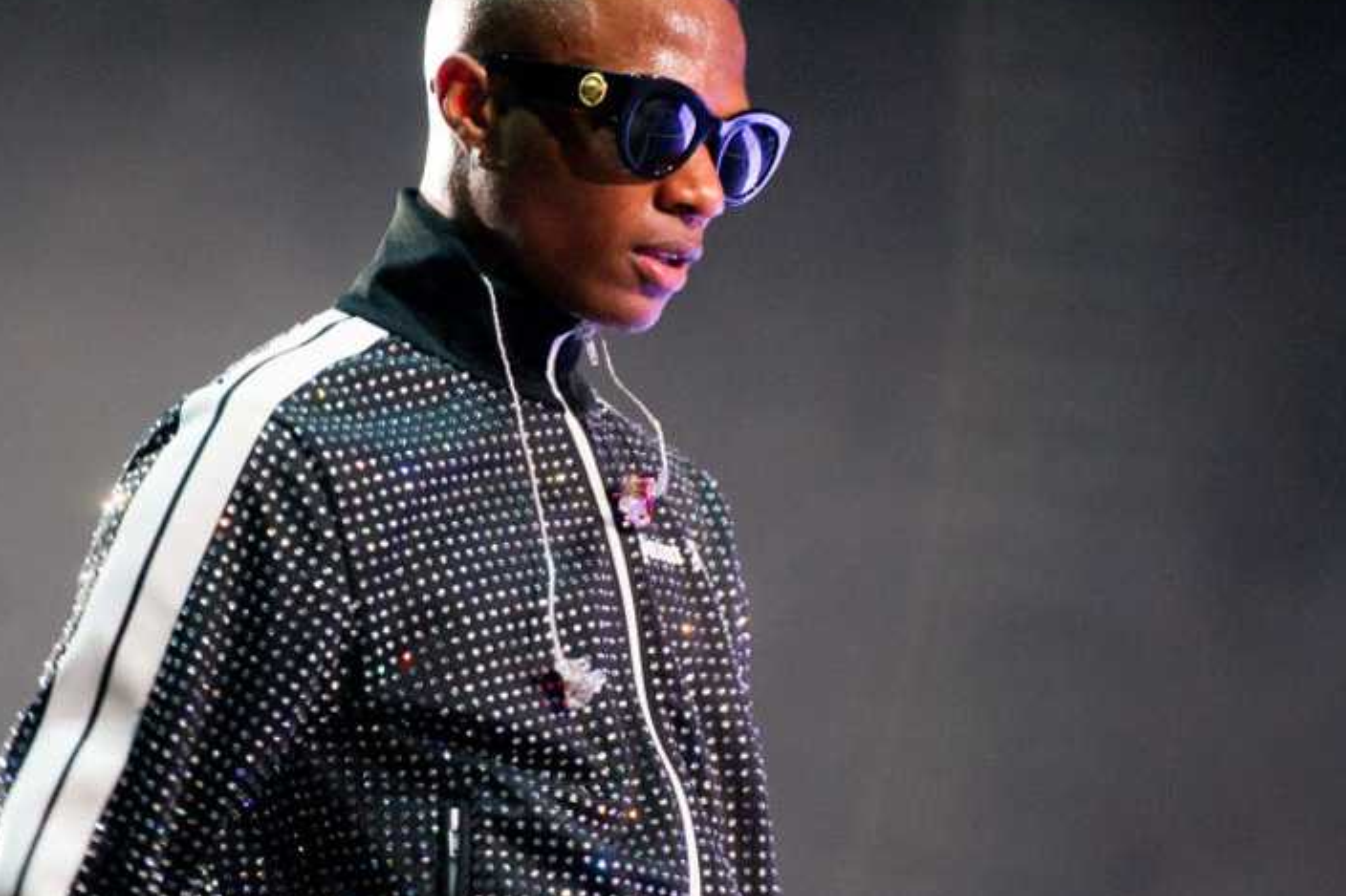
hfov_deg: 6.5
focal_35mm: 318
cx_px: 662
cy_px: 440
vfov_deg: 4.3
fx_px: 11886
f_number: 2.8
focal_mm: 200
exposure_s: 1/160
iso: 2000
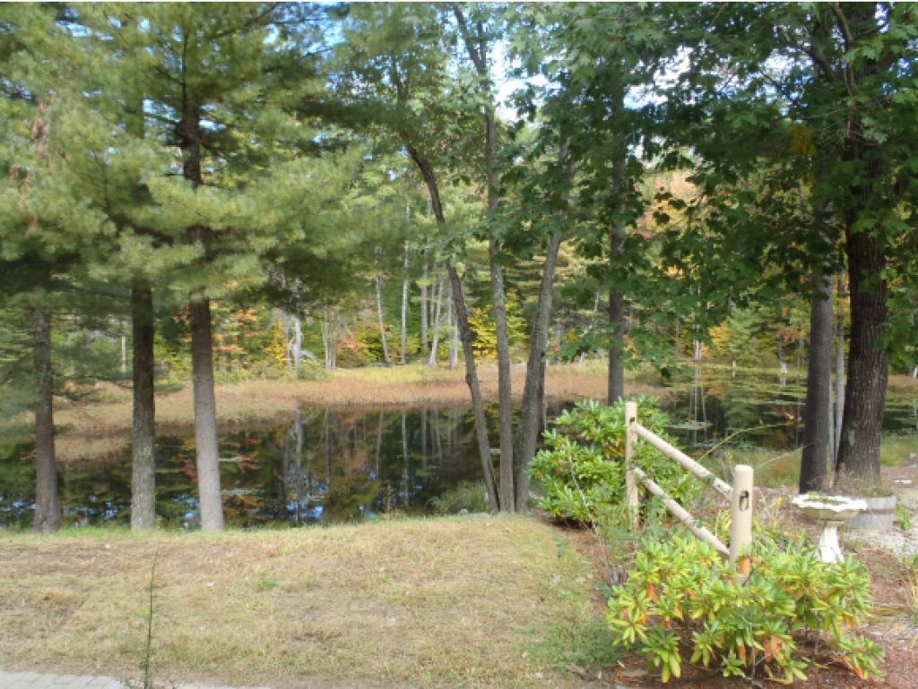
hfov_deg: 63.4
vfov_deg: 49.8
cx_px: 459
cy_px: 344
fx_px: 743
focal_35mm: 28
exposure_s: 1/60
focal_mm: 5
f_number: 3.9
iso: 80
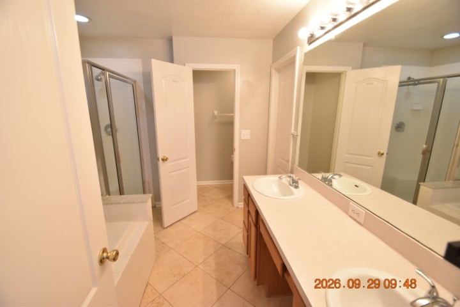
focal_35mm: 15
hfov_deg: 100.4
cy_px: 154
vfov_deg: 77.3
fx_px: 192
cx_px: 230
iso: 800
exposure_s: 1/60
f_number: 3.5
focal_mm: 10
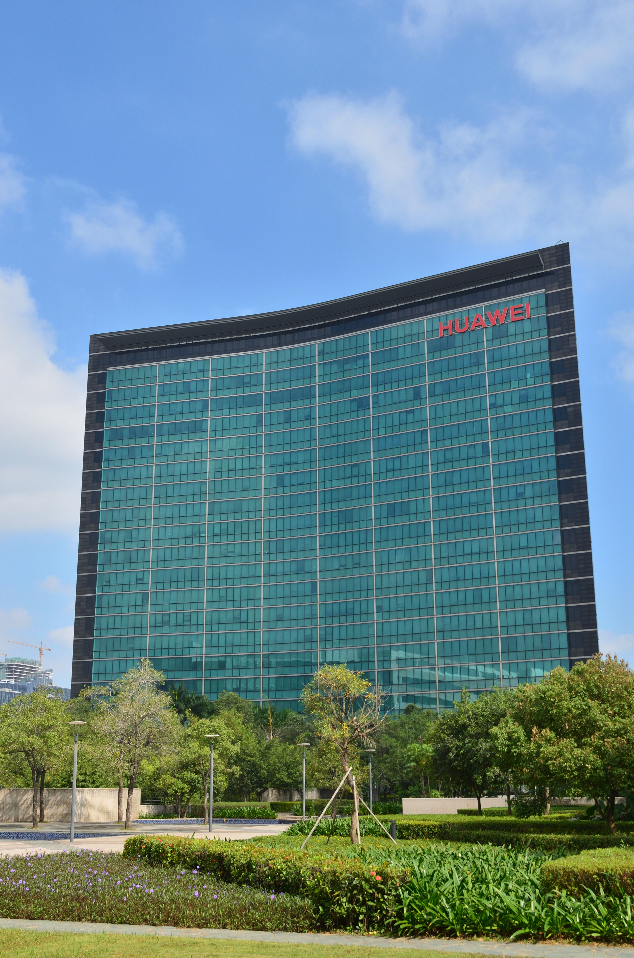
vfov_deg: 46.5
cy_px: 479
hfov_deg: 31.8
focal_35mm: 42
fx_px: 1114
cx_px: 317
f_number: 8
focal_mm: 28
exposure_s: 1/200
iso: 100
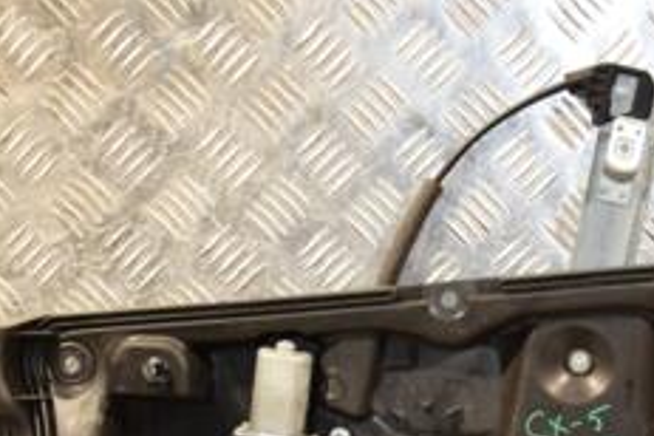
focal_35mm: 97
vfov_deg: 13.7
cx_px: 612
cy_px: 515
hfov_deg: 20.5
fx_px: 1767
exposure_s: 1/100
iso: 800
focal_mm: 25
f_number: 5
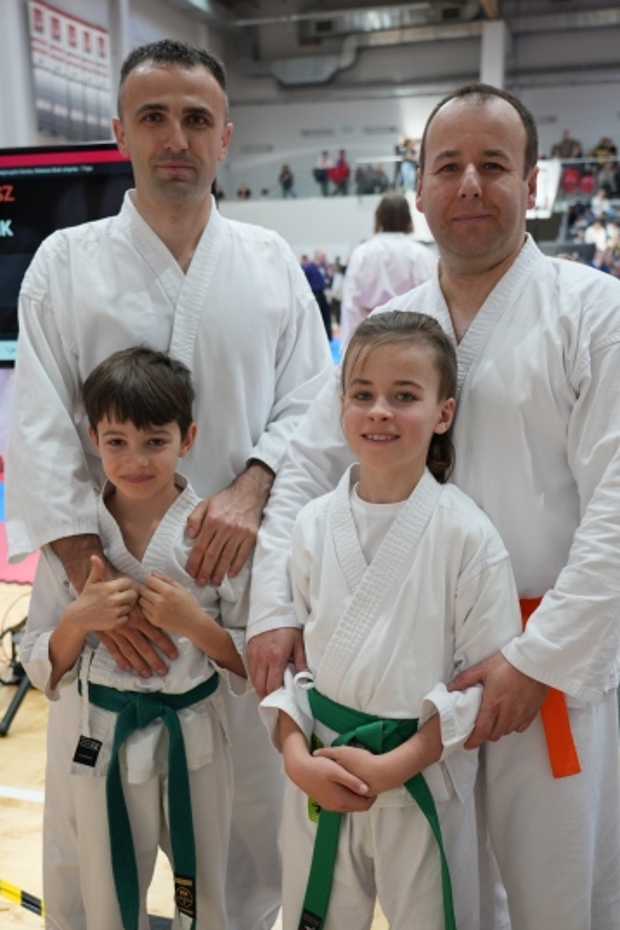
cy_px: 509
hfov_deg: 35.0
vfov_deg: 50.6
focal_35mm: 38
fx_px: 982
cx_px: 291
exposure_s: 1/160
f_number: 4
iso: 800
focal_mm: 34
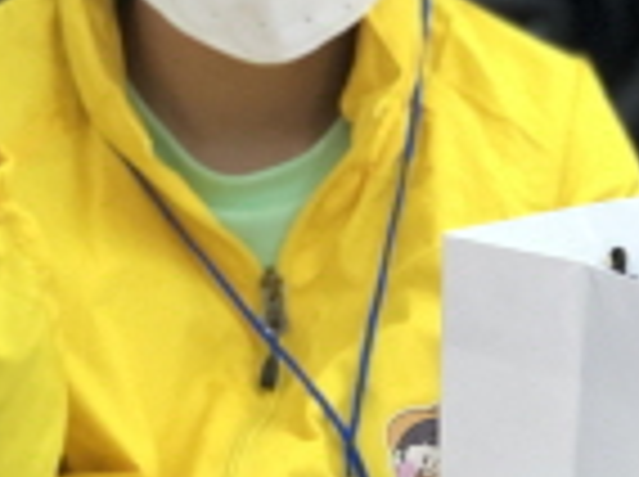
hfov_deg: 7.7
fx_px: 4736
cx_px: -126
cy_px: 160
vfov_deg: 5.8
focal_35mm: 257
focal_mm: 6
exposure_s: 1/60
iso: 80
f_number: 2.4
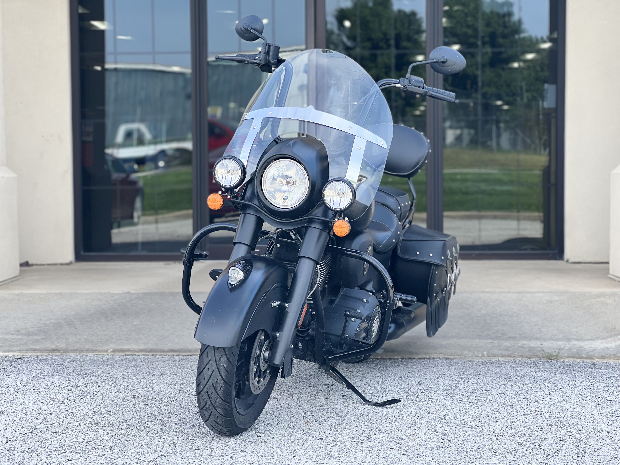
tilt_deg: -1.2
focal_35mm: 77
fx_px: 1379
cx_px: 310
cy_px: 232
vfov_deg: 19.1
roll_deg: +0.4
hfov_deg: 25.3
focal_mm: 9
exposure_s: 1/121
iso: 25
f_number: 2.8
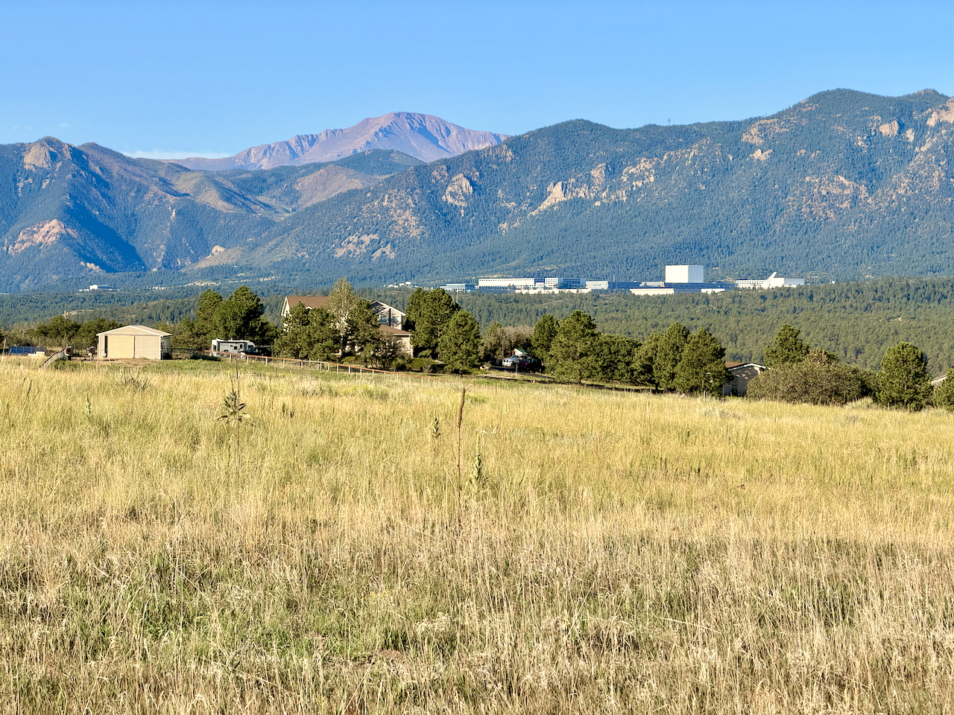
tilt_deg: -0.5
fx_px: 2756
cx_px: 477
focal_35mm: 100
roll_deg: +0.1
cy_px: 358
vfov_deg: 14.8
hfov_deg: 19.6
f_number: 2.8
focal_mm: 16.89
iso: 32
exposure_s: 1/638
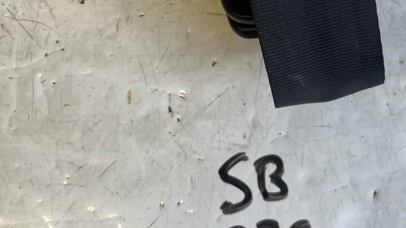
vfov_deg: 21.1
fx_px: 592
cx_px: 291
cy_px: 1
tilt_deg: -77.4
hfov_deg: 37.2
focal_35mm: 55
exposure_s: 1/100
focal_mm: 5.1
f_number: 1.6
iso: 50
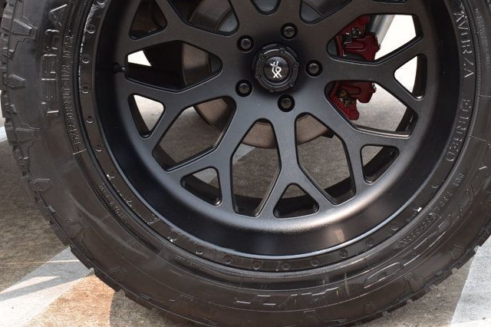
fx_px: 981
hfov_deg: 28.0
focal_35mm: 72
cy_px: 80
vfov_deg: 18.8
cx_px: 299
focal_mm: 30
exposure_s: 1/200
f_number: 10
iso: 400
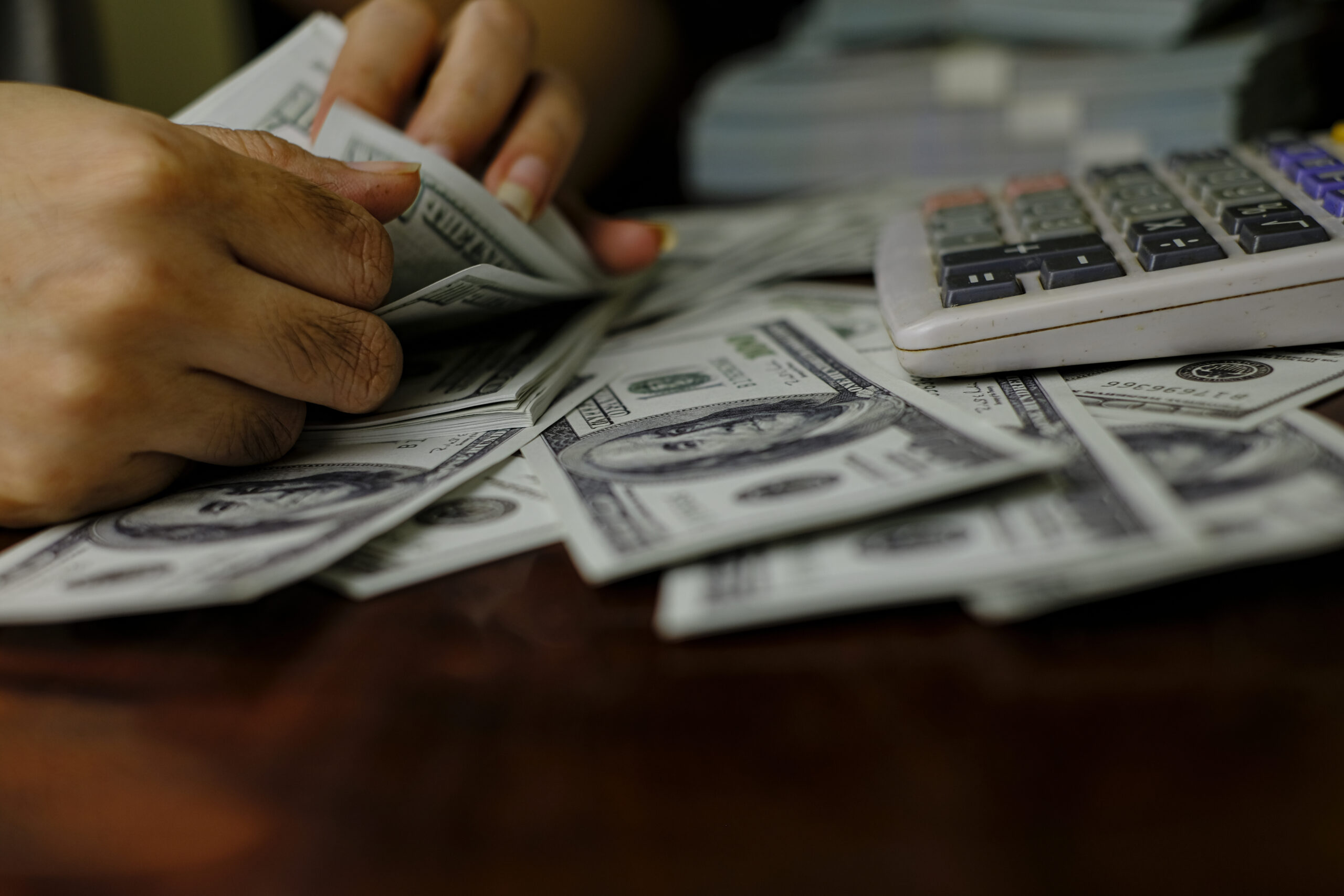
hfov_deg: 37.5
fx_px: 1979
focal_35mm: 53
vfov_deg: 25.5
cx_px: 672
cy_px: 448
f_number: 2.8
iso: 200
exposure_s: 1/180
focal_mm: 35
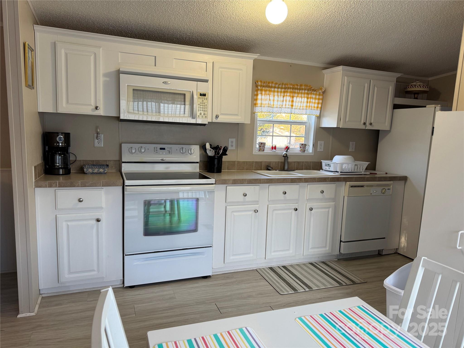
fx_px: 322
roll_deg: -2.5
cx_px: 232
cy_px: 174
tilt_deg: -8.9
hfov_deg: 71.6
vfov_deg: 56.8
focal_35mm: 24
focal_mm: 6.76
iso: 160
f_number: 1.78
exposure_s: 1/120
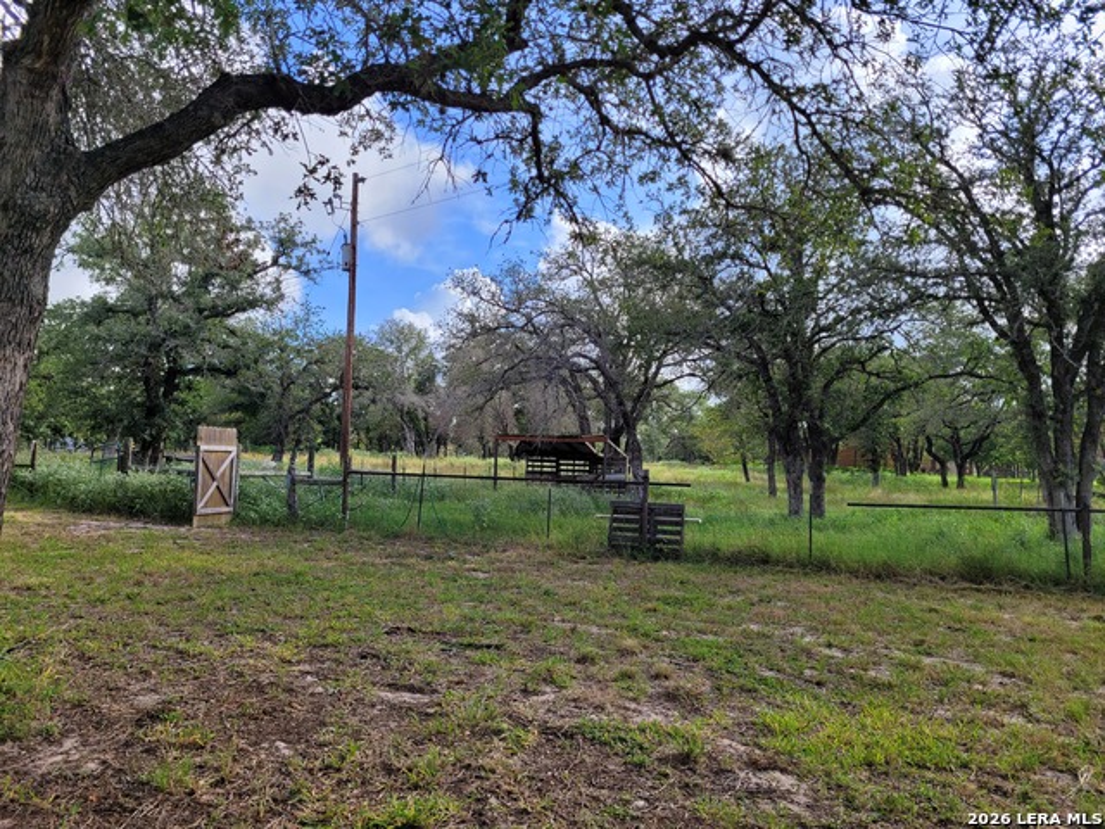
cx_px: 552
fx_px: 830
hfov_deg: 67.3
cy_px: 414
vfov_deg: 53.1
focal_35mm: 26
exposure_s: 1/1593
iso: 40
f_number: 1.8
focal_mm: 5.4
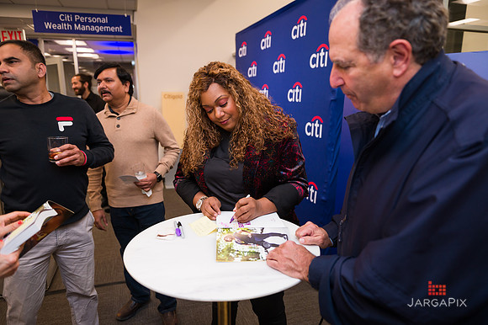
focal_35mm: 24
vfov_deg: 53.1
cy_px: 162
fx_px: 325
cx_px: 244
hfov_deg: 73.8
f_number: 3.2
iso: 400
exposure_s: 1/200
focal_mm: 24
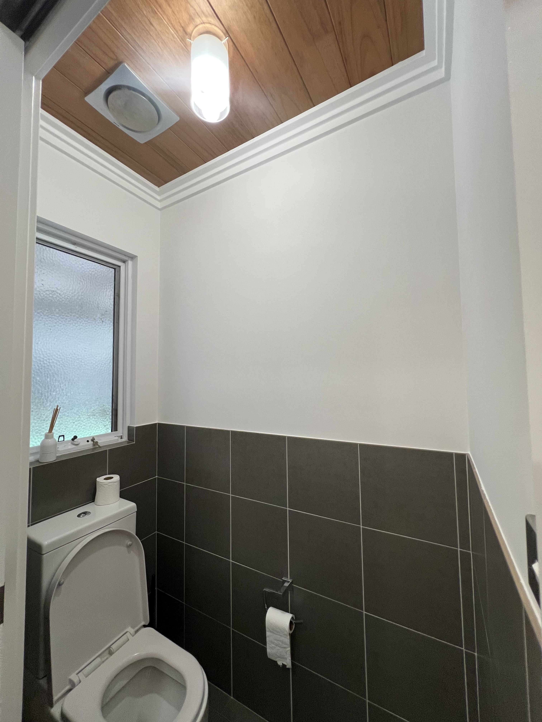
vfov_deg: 106.2
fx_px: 271
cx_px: 271
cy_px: 361
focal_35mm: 13
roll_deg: +1.5
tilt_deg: +2.4
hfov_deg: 89.9
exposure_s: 1/100
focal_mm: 1.57
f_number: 1.8
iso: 125
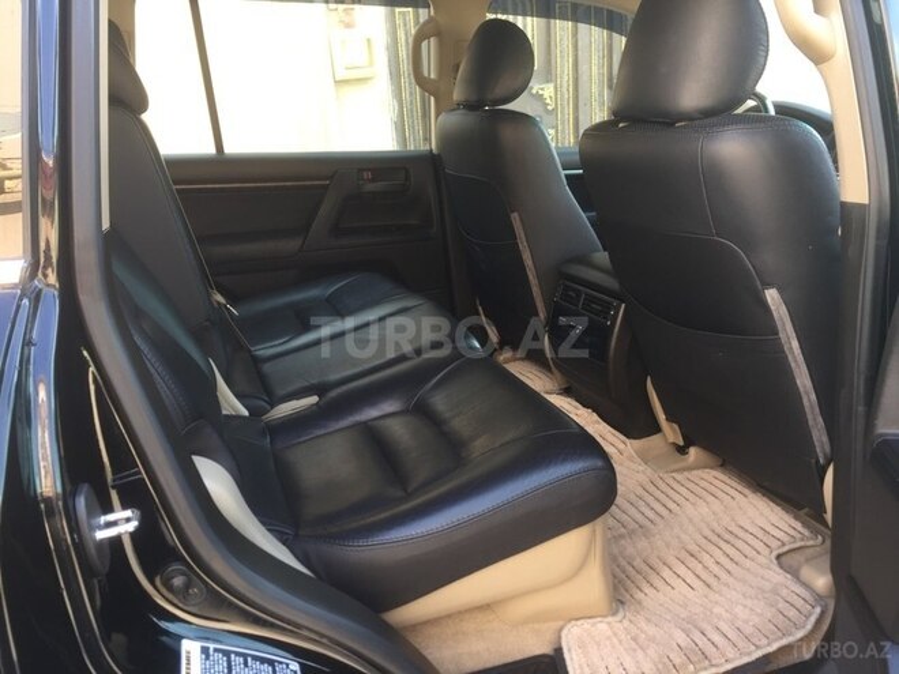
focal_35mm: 29
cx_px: 450
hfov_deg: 61.7
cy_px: 337
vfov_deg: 48.2
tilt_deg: -16.8
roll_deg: +4.2
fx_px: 753
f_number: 2.2
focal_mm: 4.15
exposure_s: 1/50
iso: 32
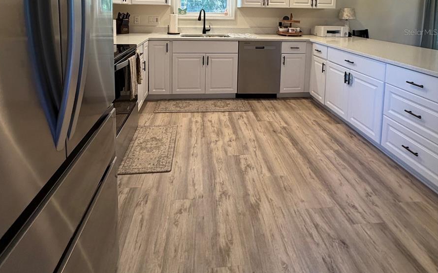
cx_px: 218
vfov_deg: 53.0
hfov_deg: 85.1
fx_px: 239
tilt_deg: -4.4
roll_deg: -0.4
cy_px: 32
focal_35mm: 20
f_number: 2.2
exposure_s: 1/120
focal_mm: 2.22
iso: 320
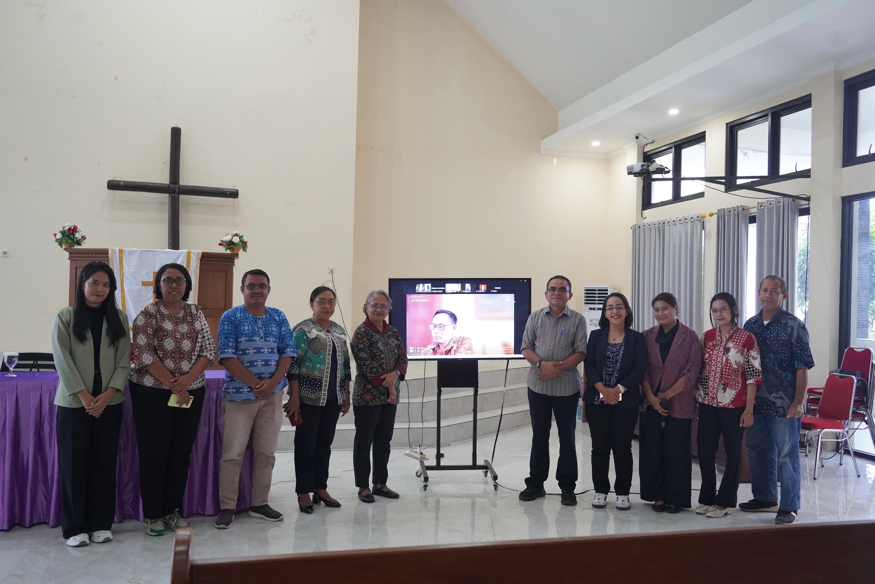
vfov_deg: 41.1
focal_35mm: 32
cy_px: 292
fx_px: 778
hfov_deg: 58.7
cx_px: 438
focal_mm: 32
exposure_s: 1/160
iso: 5000
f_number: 4.5
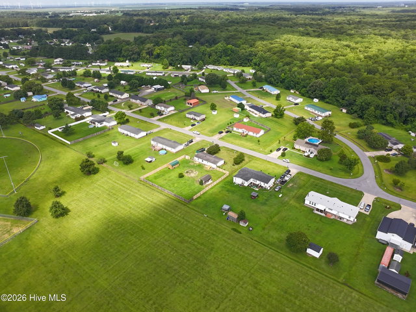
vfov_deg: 56.8
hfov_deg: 71.6
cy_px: 156
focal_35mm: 24
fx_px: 288
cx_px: 208
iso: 120
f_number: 2.8
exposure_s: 1/500
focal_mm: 4.55
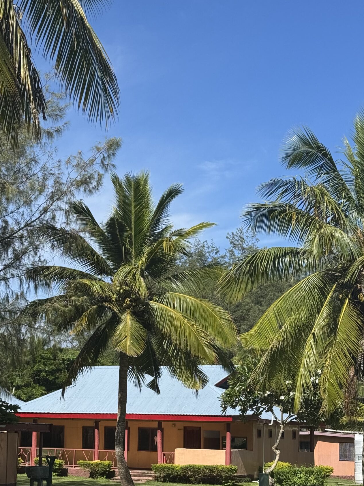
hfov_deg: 20.2
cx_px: 165
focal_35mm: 73
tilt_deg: +8.6
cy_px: 286
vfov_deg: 26.6
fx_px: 1024
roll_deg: -0.7
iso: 64
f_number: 1.78
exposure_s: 1/4608
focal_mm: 6.76
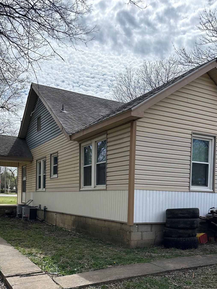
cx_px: 96
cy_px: 200
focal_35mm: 34
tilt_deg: -2.3
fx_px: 284
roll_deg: -3.8
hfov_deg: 41.7
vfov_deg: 52.6
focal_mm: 6.86
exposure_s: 1/4348
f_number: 1.78
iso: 80
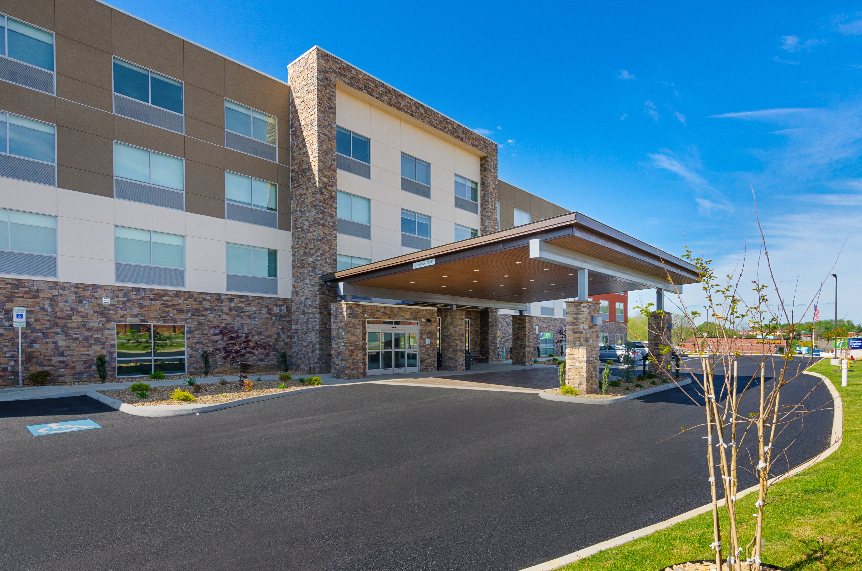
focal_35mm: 18
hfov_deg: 90.1
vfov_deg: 67.1
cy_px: 286
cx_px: 431
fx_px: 430
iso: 200
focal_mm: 12
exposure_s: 1/25
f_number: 11
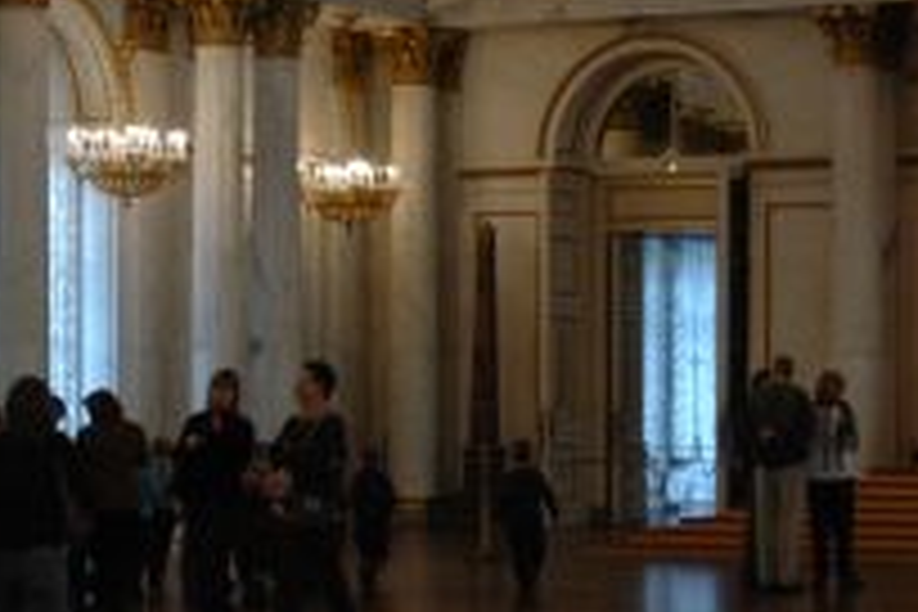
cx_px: 610
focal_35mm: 127
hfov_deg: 16.1
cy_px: 436
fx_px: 3238
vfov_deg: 10.8
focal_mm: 24
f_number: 5
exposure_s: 1/30
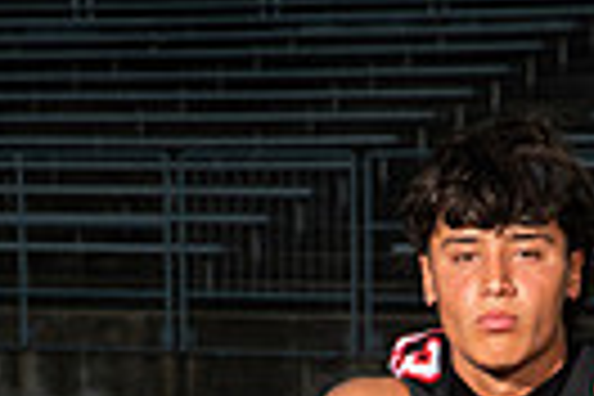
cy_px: 932
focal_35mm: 197
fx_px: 3250
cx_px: 486
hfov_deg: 10.4
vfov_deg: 6.6
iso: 200
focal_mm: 58
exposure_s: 1/320
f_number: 7.1
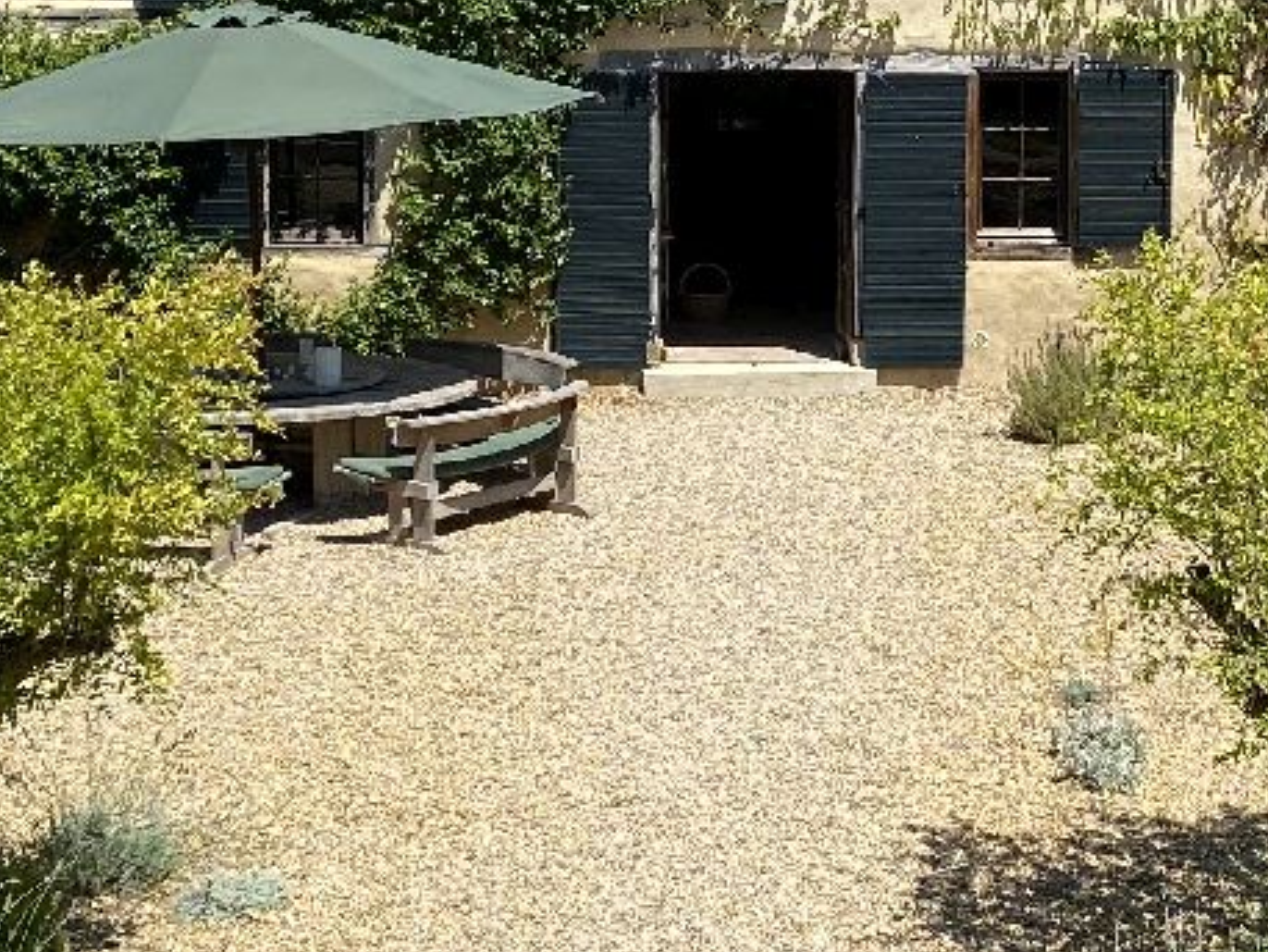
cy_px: 130
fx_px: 3334
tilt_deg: -3.5
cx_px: 769
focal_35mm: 91
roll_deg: -0.5
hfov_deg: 21.5
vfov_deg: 16.1
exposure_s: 1/3040
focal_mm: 4.25
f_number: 1.8
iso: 32
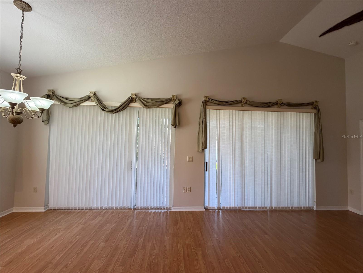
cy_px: 136
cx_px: 182
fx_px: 147
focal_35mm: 14
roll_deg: -1.4
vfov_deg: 85.7
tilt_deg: +2.3
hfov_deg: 102.1
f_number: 2.2
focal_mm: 2.22
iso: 200
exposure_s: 1/120
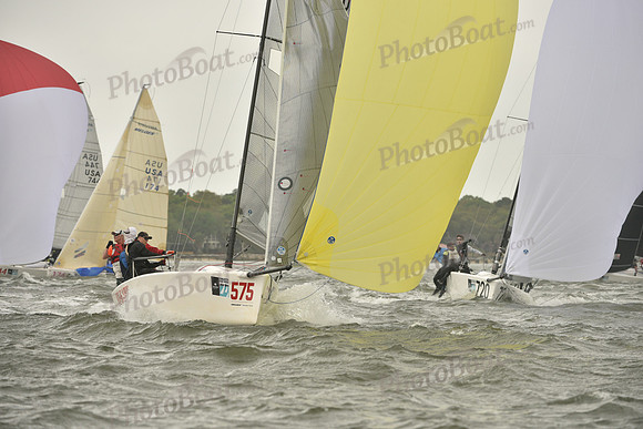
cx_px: 322
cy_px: 214
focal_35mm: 270
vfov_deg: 5.1
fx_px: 4823
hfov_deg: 7.6
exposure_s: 1/1000
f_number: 6.3
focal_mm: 270
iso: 400
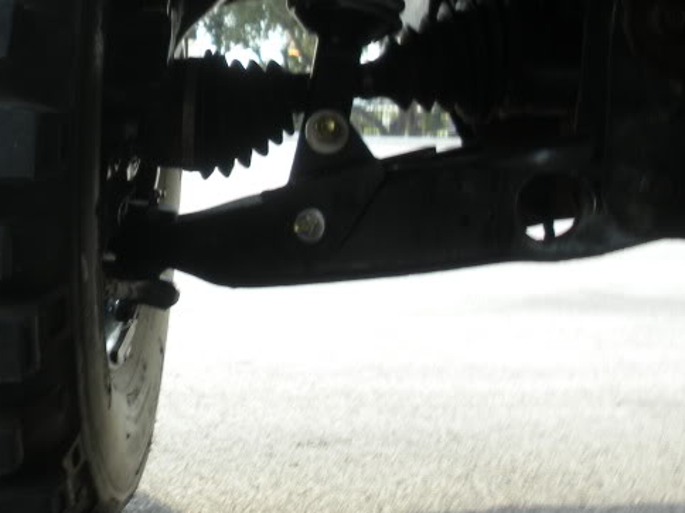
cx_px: 81
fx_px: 1464
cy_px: 45
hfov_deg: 25.6
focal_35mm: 74
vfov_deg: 19.5
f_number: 3.5
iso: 75
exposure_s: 1/50.3
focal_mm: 6.3
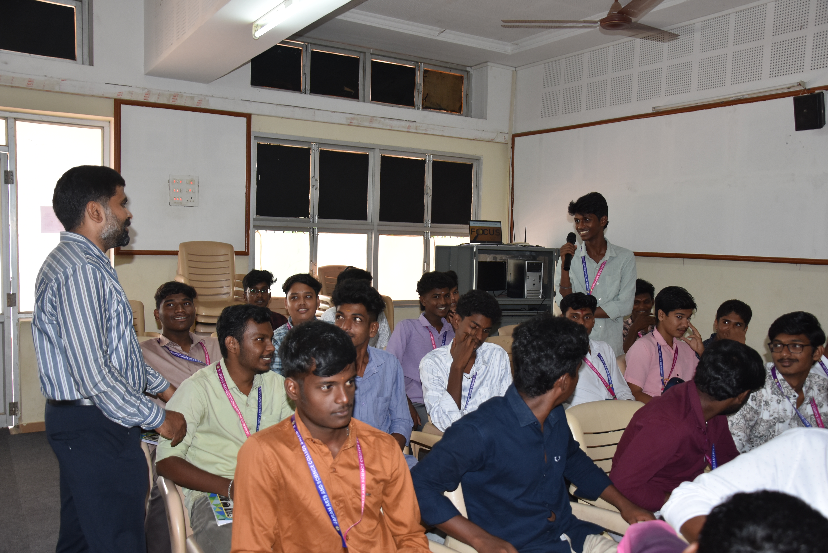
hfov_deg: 59.5
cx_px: 414
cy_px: 276
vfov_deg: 41.7
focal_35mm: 32
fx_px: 725
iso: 400
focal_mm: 21
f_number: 3.8
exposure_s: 1/60
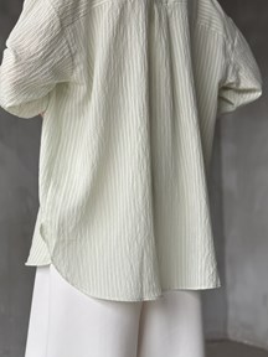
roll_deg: -0.4
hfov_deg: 20.7
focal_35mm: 71
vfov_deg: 27.3
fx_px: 733
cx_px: 138
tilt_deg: +2.8
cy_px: 123
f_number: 1.78
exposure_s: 1/60
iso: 100
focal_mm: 6.76
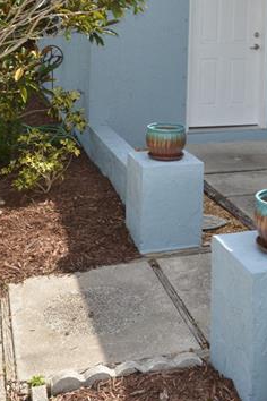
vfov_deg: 35.4
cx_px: 225
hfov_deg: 25.4
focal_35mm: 52
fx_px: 578
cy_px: 22
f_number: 7.1
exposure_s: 1/200
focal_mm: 12
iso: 100
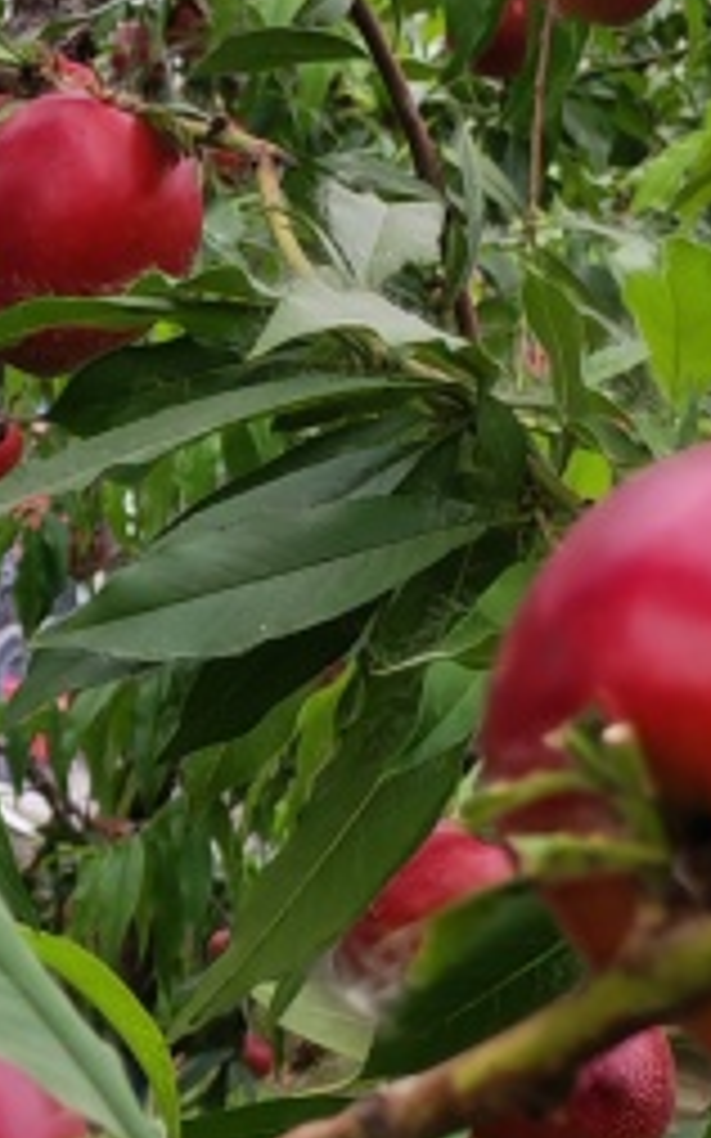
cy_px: 699
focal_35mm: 152
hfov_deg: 8.5
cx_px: -202
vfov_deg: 13.8
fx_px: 4715
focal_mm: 5.52
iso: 80
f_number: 1.95
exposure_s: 1/100
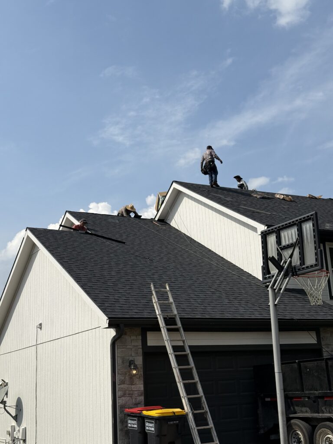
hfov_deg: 30.3
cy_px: 222
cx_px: 166
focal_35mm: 48
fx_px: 616
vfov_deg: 39.7
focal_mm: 6.76
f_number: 1.78
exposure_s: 1/7143
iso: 64
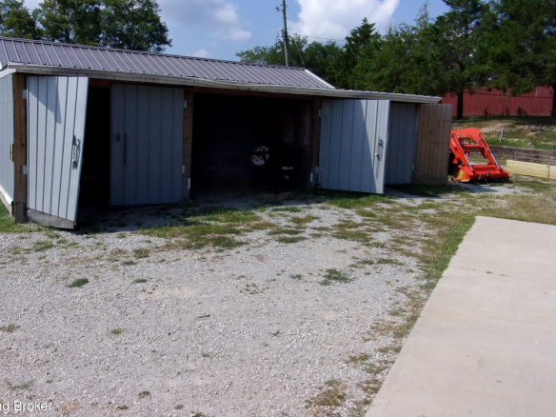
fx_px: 514
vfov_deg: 44.1
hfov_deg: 56.7
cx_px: 244
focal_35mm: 32
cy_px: 189
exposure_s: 1/320
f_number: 10.8
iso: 200
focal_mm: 5.1
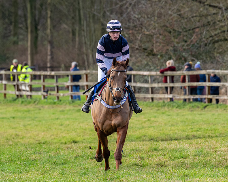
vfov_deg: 3.3
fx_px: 3186
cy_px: 82
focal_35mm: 472
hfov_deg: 4.1
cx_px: 136
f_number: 5
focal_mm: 190
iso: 800
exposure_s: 1/800
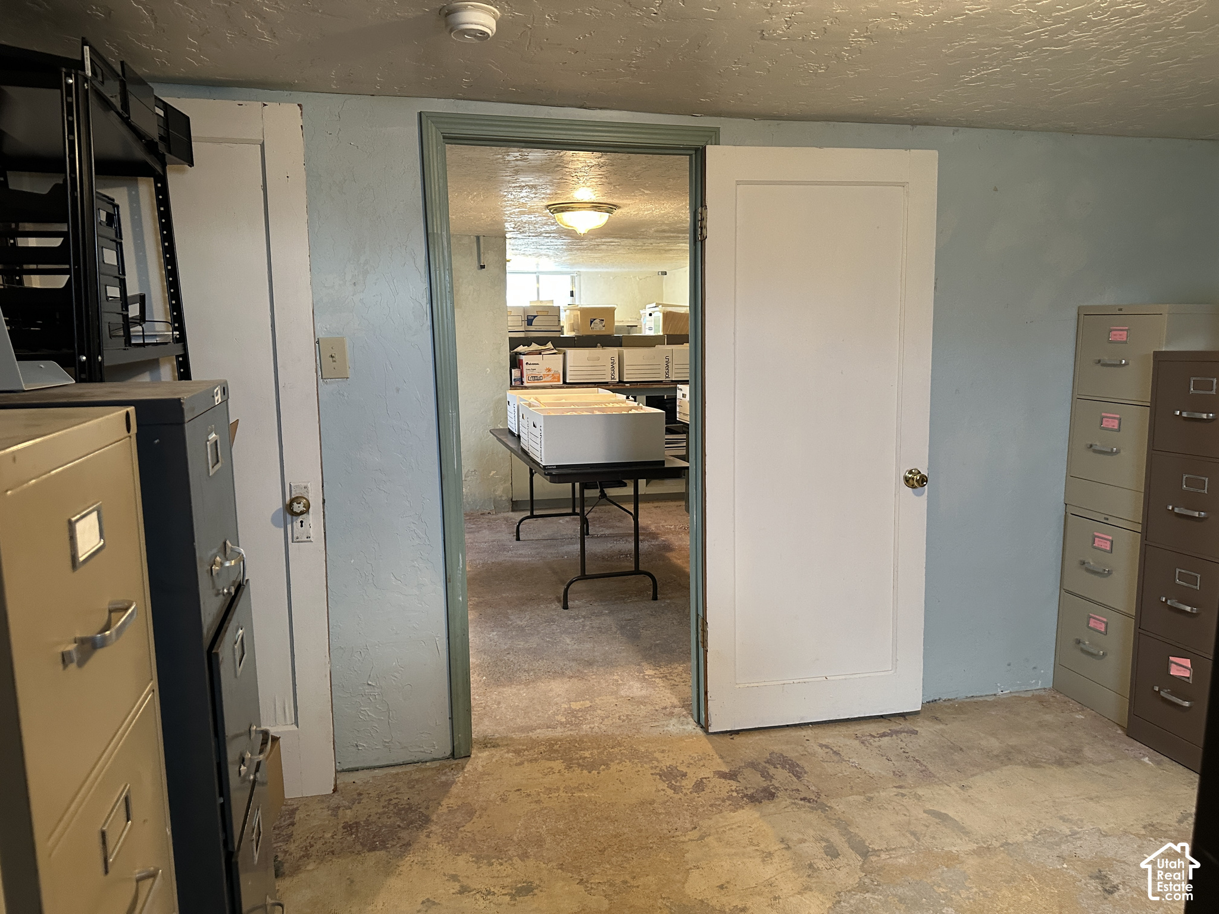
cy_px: 457
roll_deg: +0.8
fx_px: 845
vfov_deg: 56.8
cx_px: 610
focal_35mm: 24
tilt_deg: -9.4
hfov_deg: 71.6
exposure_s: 1/60
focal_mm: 6.86
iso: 500
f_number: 1.78
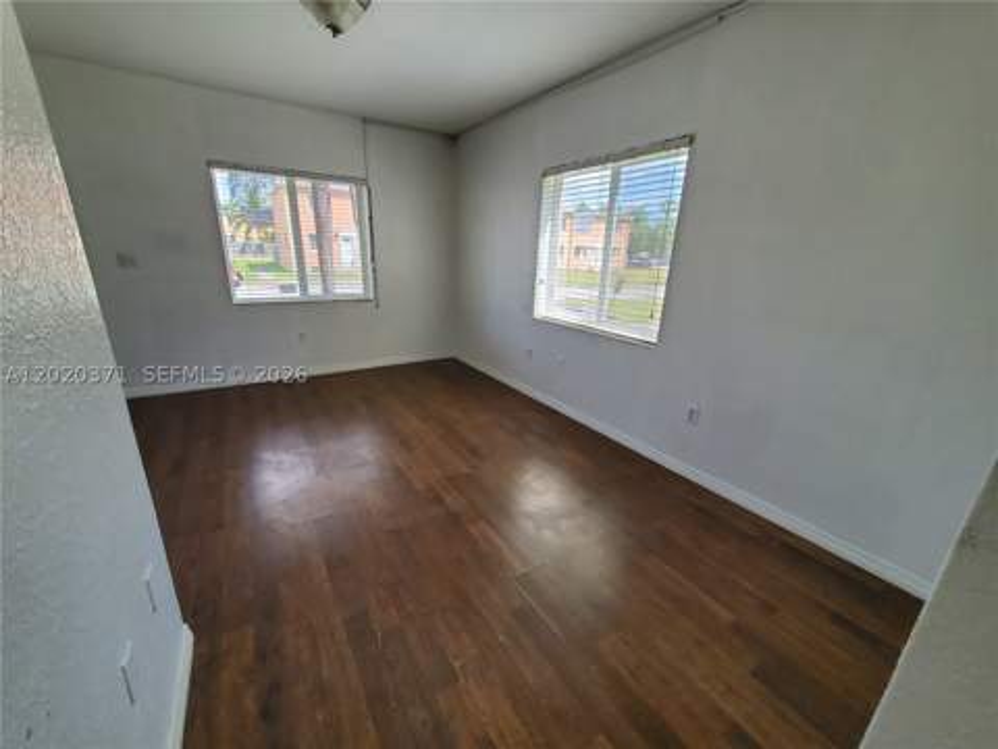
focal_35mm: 13
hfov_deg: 106.2
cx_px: 499
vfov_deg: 89.9
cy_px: 374
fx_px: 375
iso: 64
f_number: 2.2
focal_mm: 1.8
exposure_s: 1/91
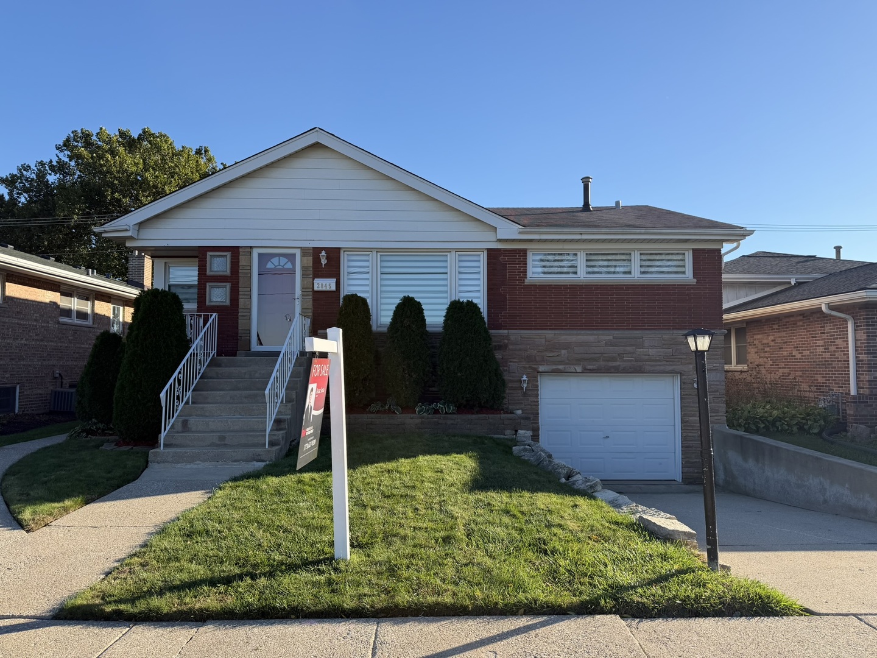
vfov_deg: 56.8
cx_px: 438
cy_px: 329
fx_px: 608
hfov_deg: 71.6
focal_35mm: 24
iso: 80
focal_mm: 6.76
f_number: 1.78
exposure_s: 1/2232
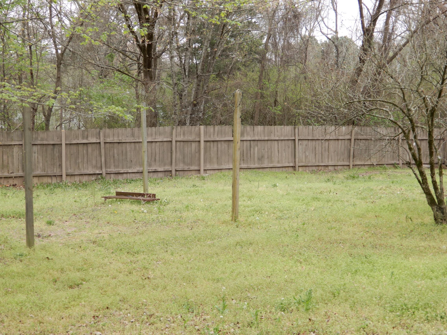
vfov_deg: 29.1
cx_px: 224
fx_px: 646
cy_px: 168
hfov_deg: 38.2
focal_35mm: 50
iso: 80
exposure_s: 1/100
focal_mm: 8.9
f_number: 4
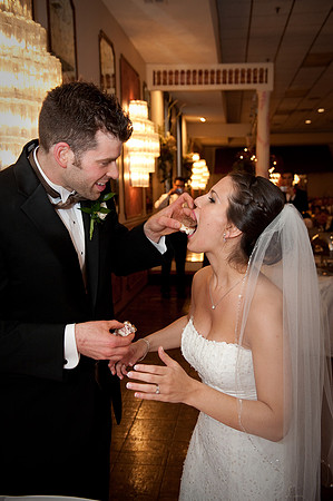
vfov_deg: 50.7
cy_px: 250
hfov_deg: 35.0
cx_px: 166
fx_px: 528
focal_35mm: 38
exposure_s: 1/60
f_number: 4.5
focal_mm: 38
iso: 1250
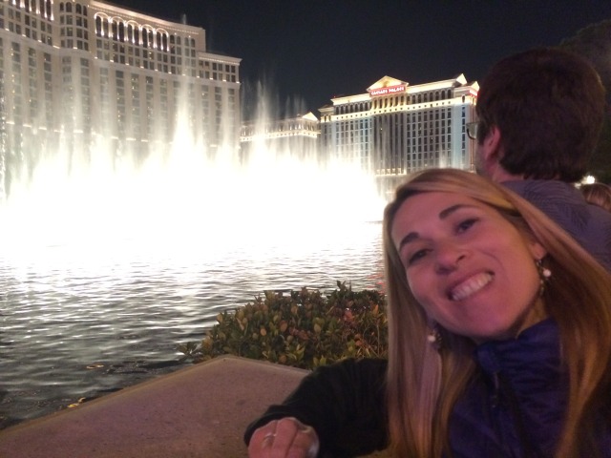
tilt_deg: -3.1
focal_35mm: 29
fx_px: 512
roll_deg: +1.9
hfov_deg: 61.7
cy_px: 229
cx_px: 306
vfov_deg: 48.2
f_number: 2.2
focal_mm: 4.15
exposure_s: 1/15
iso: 400
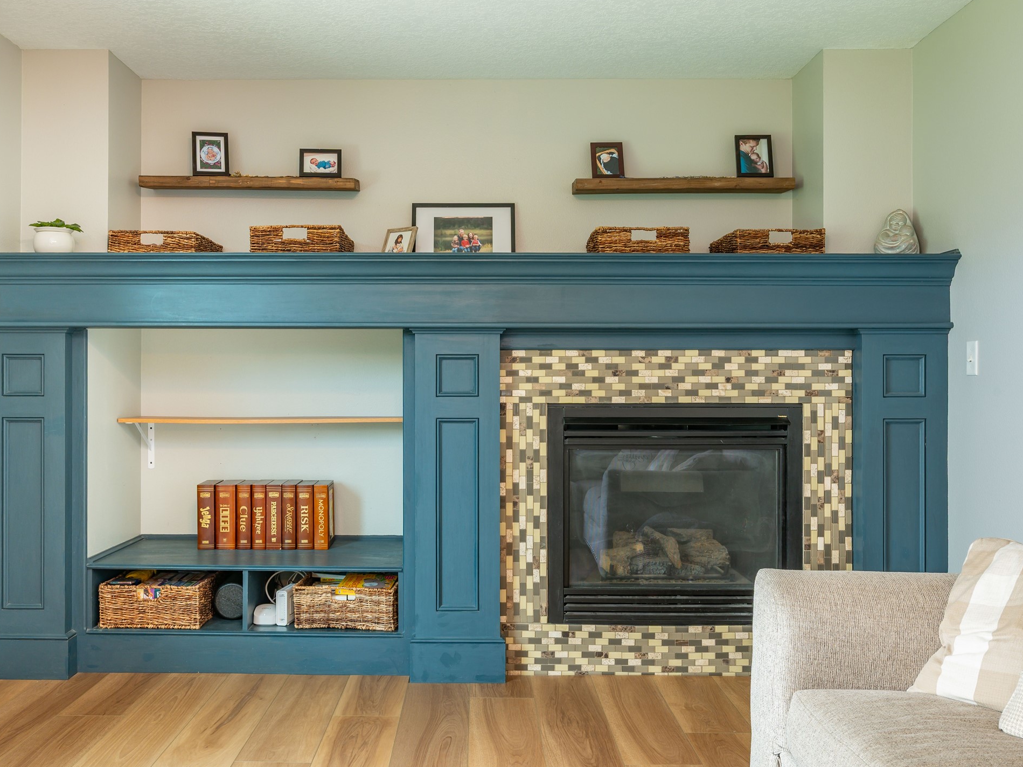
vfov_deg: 42.9
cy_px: 387
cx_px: 457
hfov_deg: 55.2
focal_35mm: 33
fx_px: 975
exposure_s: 1/4
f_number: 10
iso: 250
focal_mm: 30
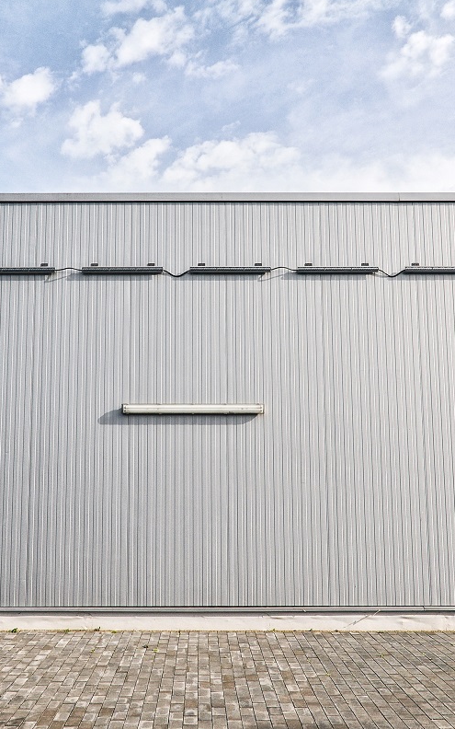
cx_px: 198
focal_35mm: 37
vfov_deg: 52.7
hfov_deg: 34.4
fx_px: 734
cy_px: 366
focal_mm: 16
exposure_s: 1/1000
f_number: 6.3
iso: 200
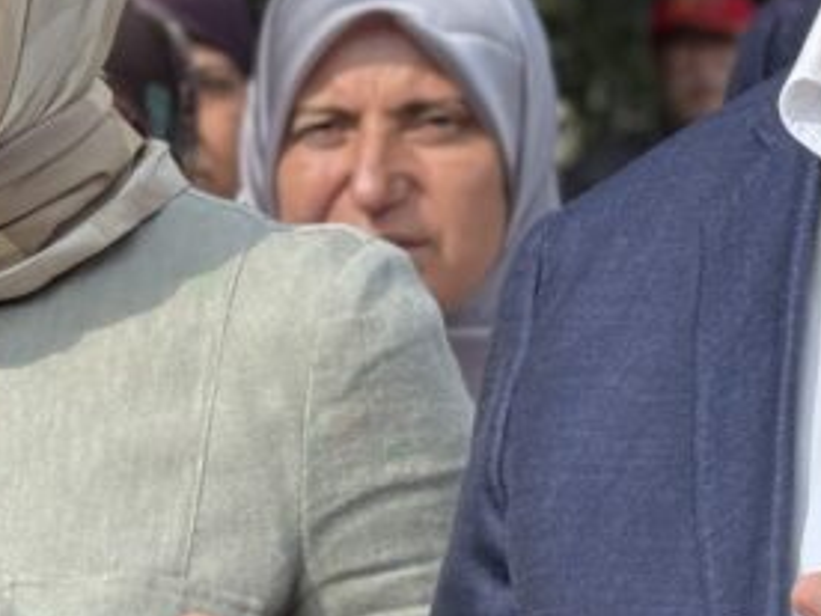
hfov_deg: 8.6
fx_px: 5289
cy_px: 461
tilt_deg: -0.9
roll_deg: +0.4
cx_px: -515
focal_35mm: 223
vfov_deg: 6.7
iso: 64
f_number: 1.78
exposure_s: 1/1637
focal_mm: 6.76
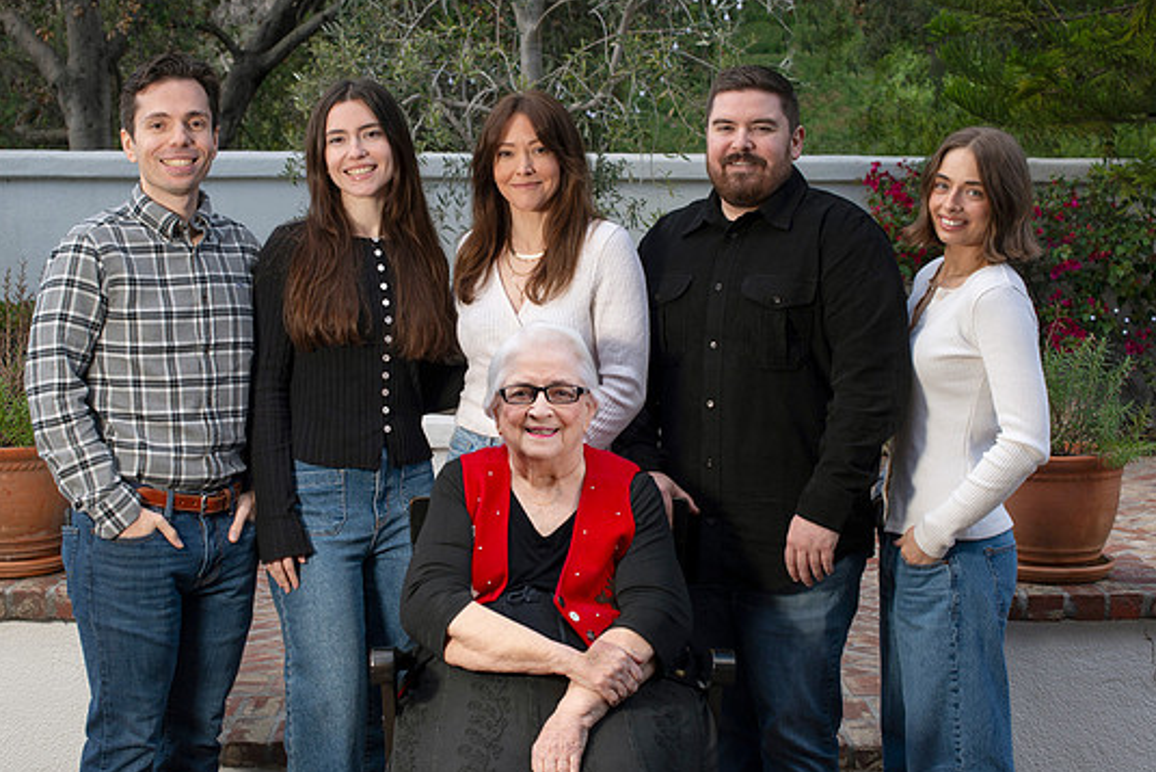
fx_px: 1927
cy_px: 415
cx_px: 518
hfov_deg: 33.4
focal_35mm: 60
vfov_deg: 22.6
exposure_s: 1/200
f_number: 6.3
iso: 250
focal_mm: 50
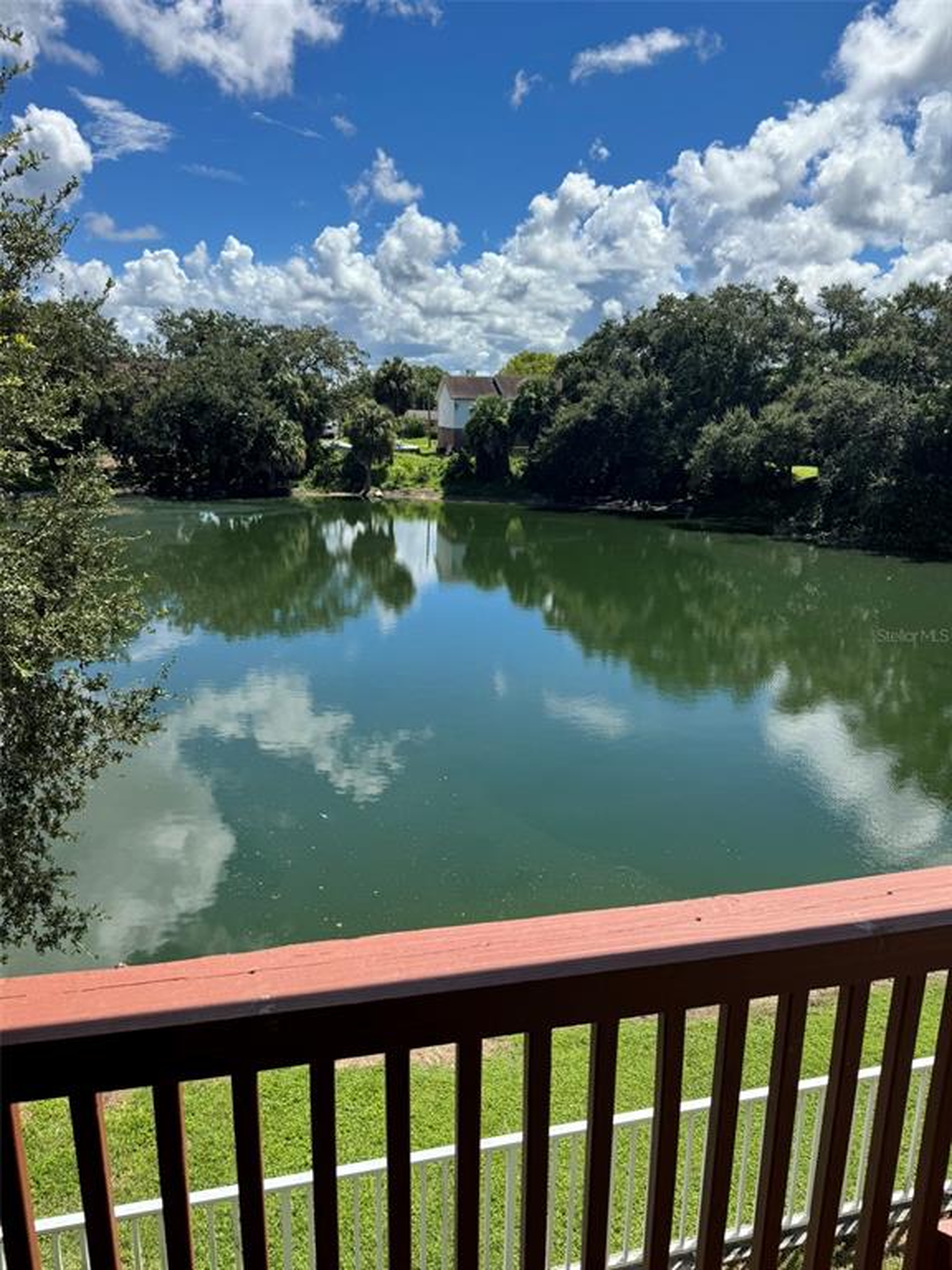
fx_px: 880
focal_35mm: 24
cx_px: 476
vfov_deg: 71.6
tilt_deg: -14.5
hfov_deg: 56.8
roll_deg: -1.2
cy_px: 635
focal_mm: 6.76
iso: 80
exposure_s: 1/4049
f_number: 1.78
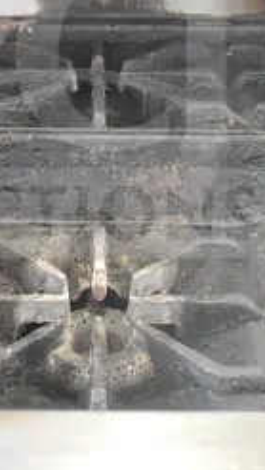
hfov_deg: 17.1
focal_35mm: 70
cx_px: 61
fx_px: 874
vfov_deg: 29.6
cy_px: 108
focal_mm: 18
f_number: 3.8
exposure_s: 1/60
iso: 6400
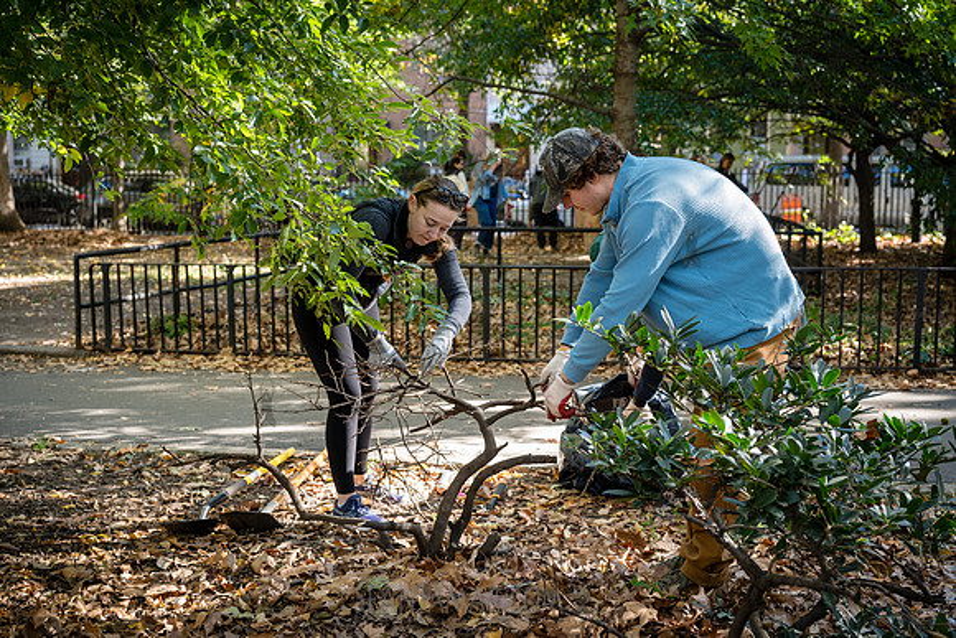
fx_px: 1326
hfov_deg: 39.6
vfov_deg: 27.0
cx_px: 474
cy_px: 339
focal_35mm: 50
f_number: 4
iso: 500
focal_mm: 44
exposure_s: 1/160
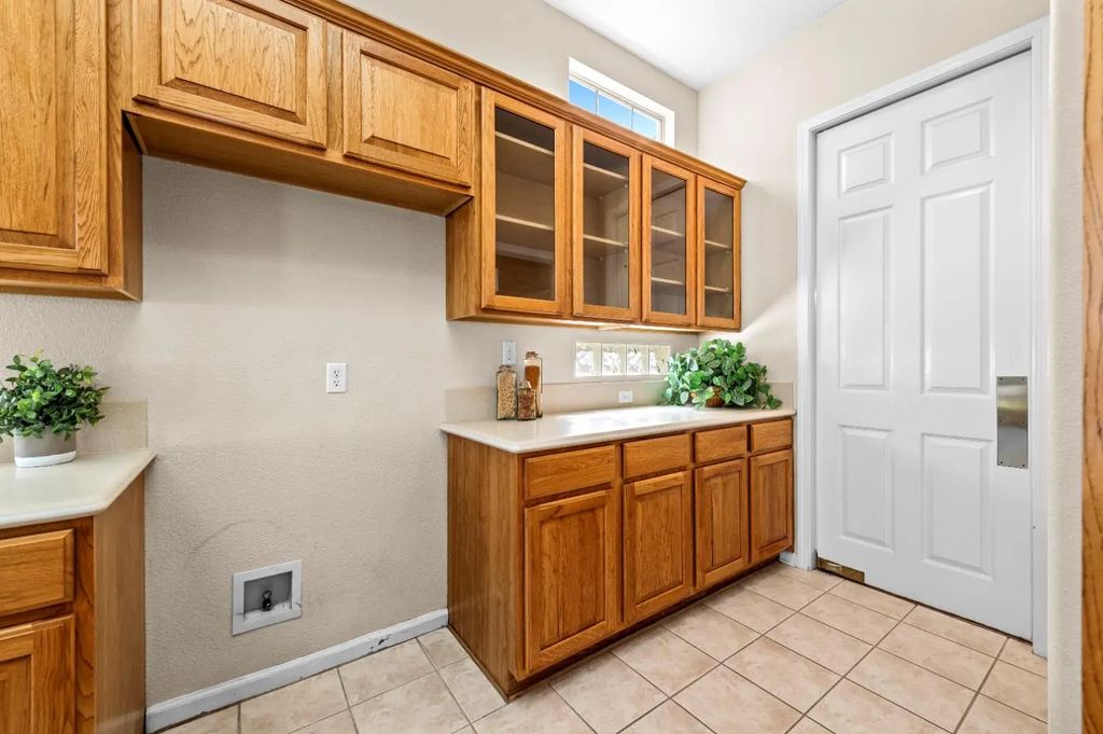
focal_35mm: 14
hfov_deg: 104.3
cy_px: 367
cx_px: 552
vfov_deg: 81.1
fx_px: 429
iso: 125
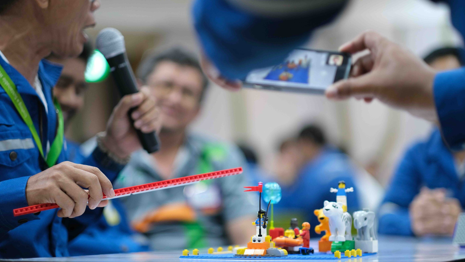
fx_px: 1097
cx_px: 231
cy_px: 138
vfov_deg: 13.6
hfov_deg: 23.9
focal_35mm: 89
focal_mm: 56
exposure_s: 1/250
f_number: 1.2
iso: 800
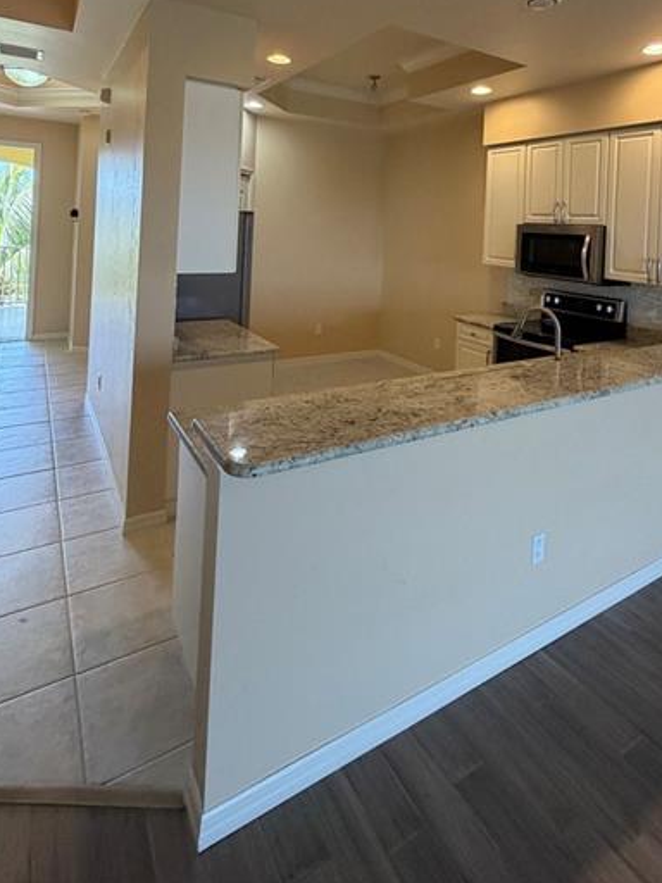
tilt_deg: +1.1
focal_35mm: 21
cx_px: 376
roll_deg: -2.4
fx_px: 535
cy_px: 226
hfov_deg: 63.2
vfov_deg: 73.7
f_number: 2.2
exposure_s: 1/120
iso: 250
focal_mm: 2.22
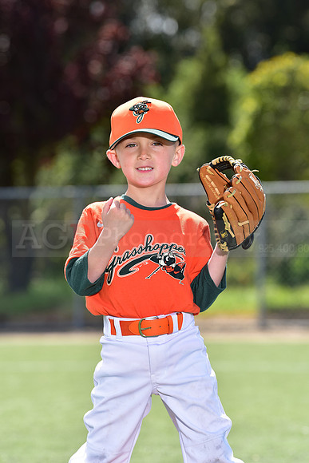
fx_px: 2573
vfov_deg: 10.3
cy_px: 232
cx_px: 154
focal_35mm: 200
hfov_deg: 6.9
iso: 80
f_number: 5.6
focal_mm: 200
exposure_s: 1/250
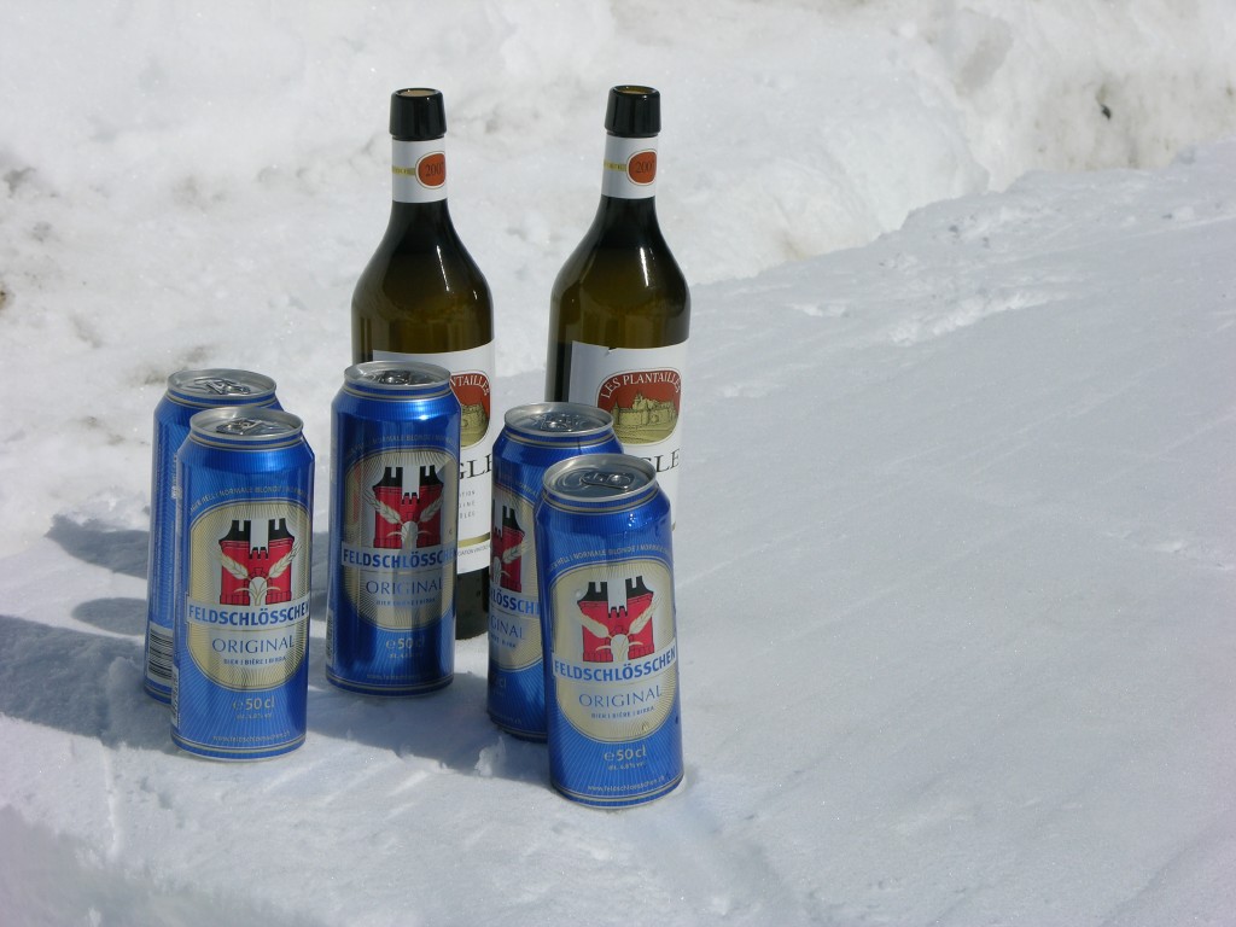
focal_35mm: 130
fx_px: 4642
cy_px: 464
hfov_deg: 15.2
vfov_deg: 11.4
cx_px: 618
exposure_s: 1/706
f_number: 7.6
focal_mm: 31.9
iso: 50
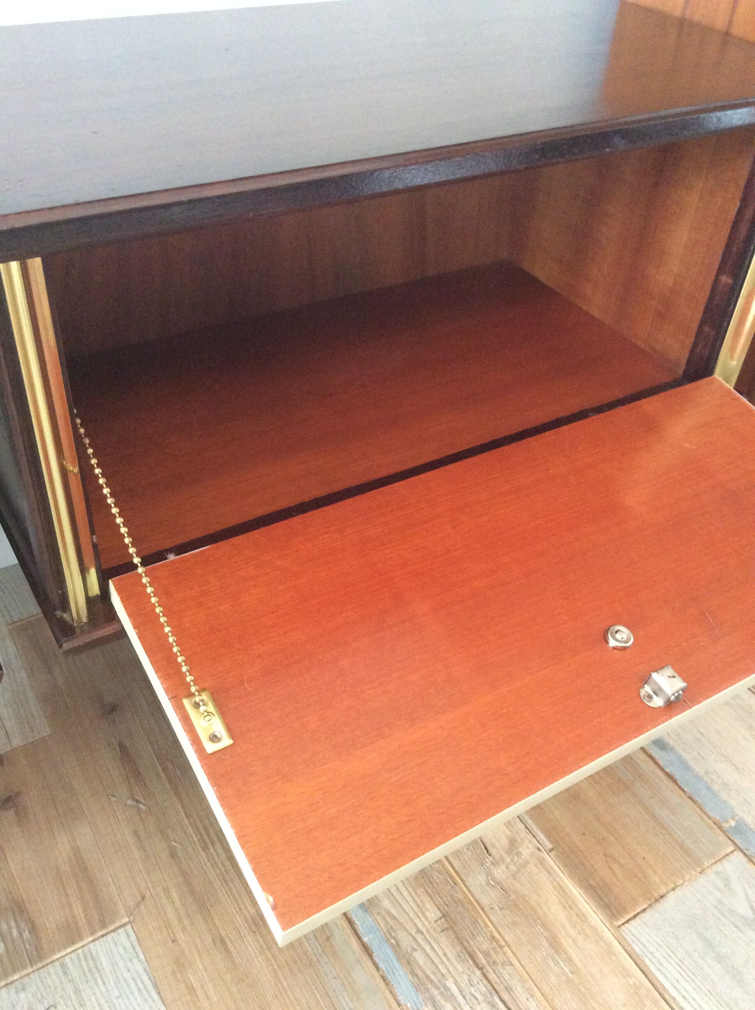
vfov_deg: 56.9
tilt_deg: -40.8
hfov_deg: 44.1
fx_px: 933
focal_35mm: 32
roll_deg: -4.2
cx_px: 378
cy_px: 505
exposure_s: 1/17
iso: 320
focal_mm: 3.3
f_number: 2.4
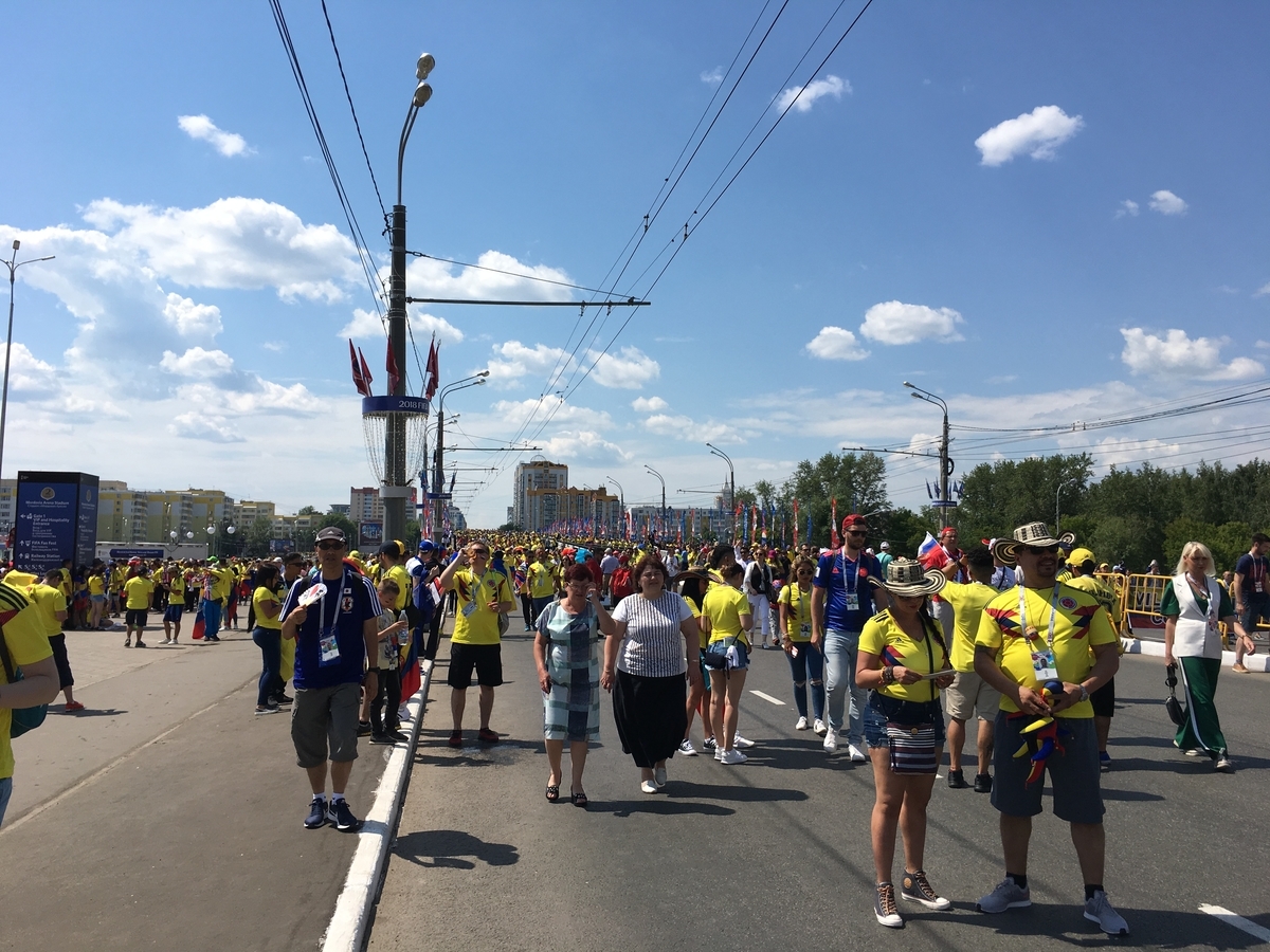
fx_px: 1064
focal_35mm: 29
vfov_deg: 48.2
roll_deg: +0.4
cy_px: 476
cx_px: 635
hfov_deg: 61.7
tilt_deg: +4.8
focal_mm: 4.15
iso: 25
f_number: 2.2
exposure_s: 1/2653
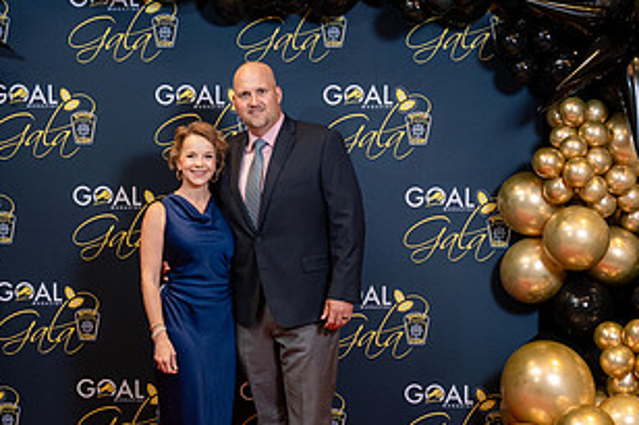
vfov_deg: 24.2
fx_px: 993
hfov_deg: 35.5
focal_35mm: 56
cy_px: 204
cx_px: 257
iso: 1000
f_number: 2.8
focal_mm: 28
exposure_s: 1/200
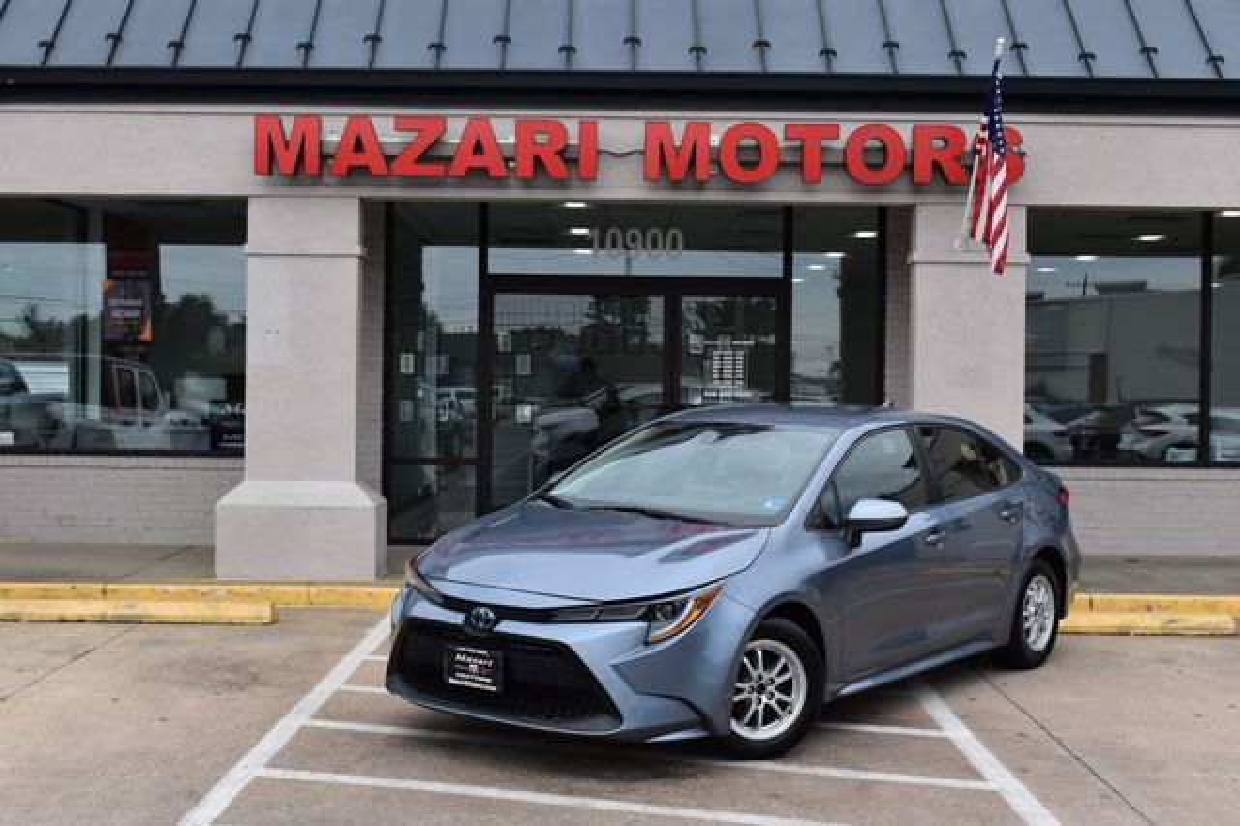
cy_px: 413
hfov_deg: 41.1
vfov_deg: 28.0
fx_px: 1652
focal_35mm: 48
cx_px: 620
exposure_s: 1/320
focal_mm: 32
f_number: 10
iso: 400
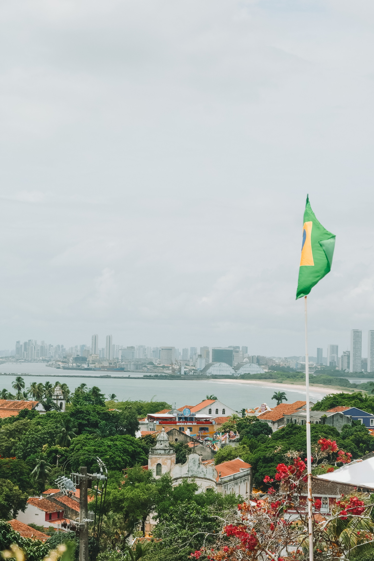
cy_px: 280
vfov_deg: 19.8
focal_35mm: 103
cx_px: 187
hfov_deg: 13.3
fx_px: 1605
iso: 125
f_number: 6.3
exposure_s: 1/1000
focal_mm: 37.6
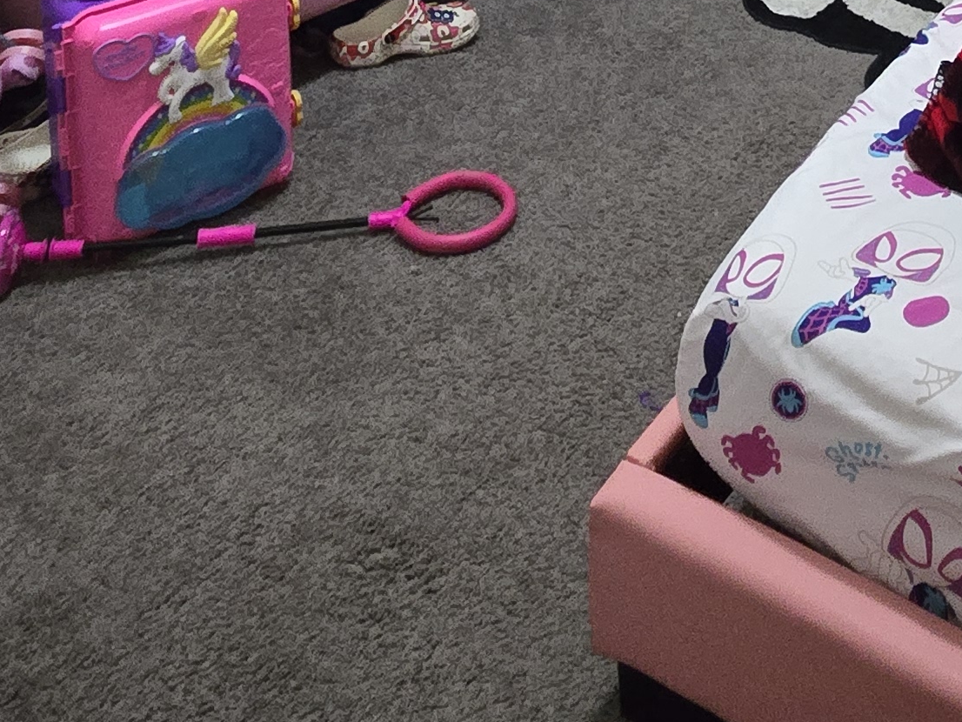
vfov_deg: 22.9
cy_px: -448
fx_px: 1306
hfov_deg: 38.0
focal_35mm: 47
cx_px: 847
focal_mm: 2.2
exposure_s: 1/60
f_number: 2.2
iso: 1000
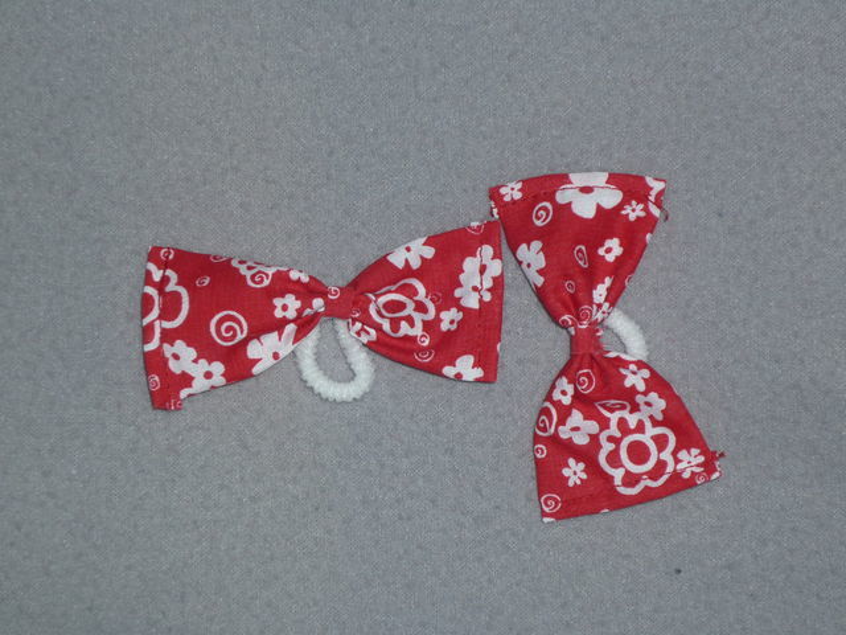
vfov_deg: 13.8
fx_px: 2615
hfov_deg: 18.4
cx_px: 423
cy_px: 318
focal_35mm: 107
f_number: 5.1
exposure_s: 1/125
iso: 100
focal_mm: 17.7
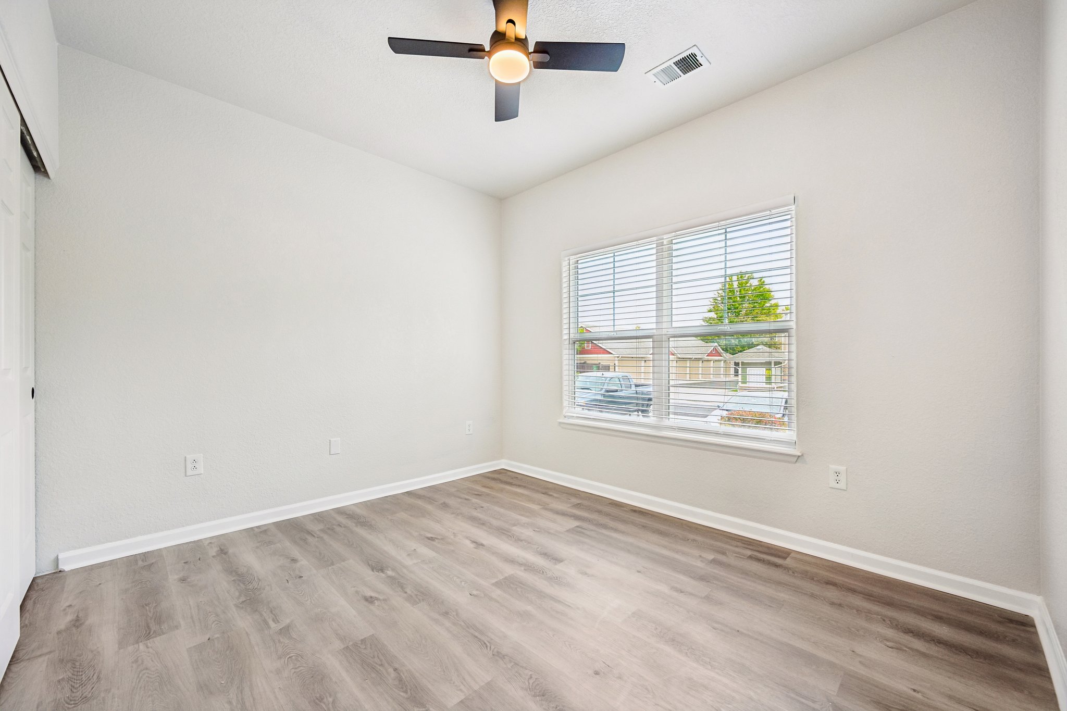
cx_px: 534
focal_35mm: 14
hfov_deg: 104.3
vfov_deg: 81.2
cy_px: 356
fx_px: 415
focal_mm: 14
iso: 64
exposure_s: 1/20
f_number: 8
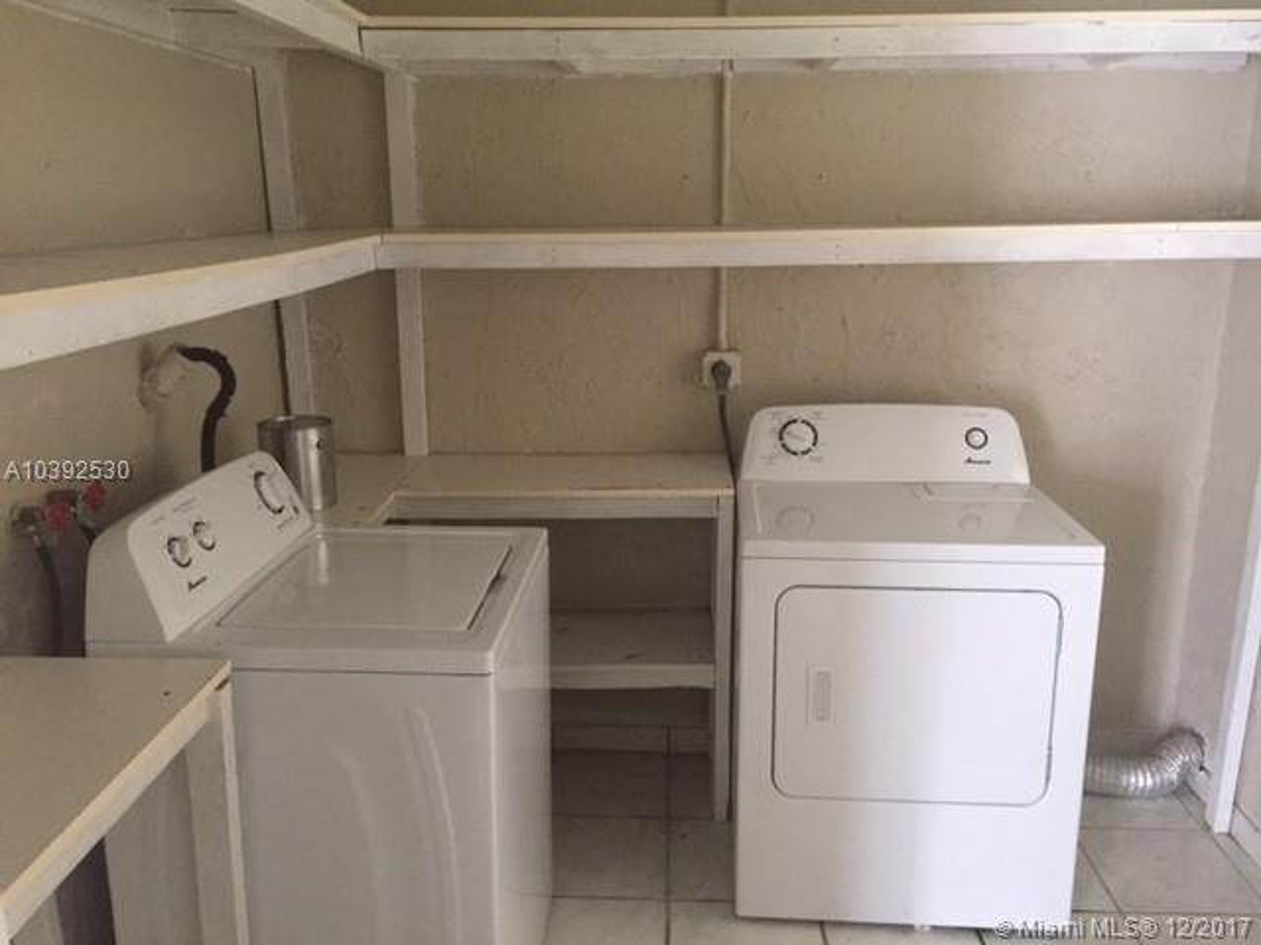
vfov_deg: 48.2
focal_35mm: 29
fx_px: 1056
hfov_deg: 61.7
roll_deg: -1.1
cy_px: 472
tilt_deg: -13.8
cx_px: 630
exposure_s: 1/30
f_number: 2.2
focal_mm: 4.15
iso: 200
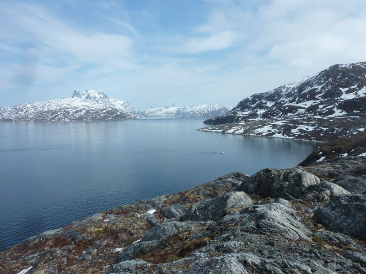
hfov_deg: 69.4
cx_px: 183
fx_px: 264
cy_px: 137
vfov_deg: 54.9
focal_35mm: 25
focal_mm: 4.1
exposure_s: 1/500
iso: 125
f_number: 5.6
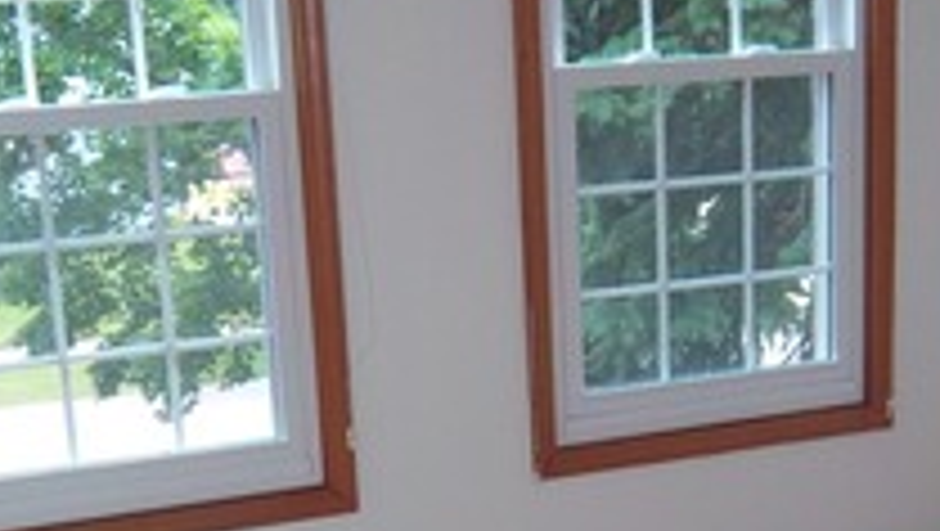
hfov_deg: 30.1
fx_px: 1746
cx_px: 477
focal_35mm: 70
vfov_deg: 16.8
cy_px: 580
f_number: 3.5
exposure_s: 1/60
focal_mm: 5.05
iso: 160
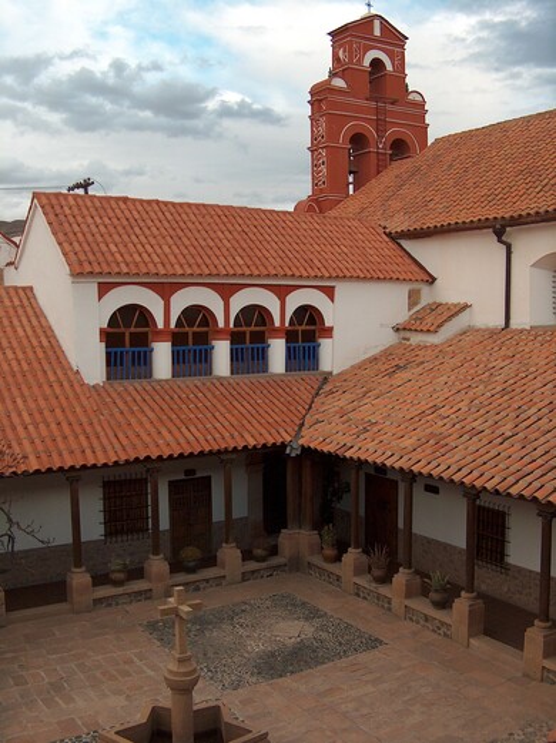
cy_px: 372
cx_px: 278
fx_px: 793
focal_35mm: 37
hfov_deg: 38.6
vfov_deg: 50.2
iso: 100
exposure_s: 1/248
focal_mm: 7.6
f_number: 2.8
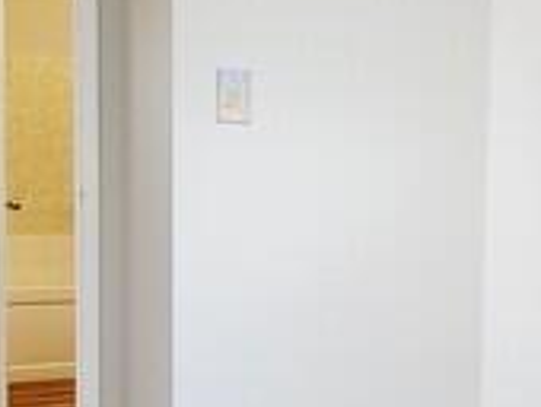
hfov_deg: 28.6
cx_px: 598
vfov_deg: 24.0
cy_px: 273
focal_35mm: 61
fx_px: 955
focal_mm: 2.2
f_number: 2.2
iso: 160
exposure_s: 1/59
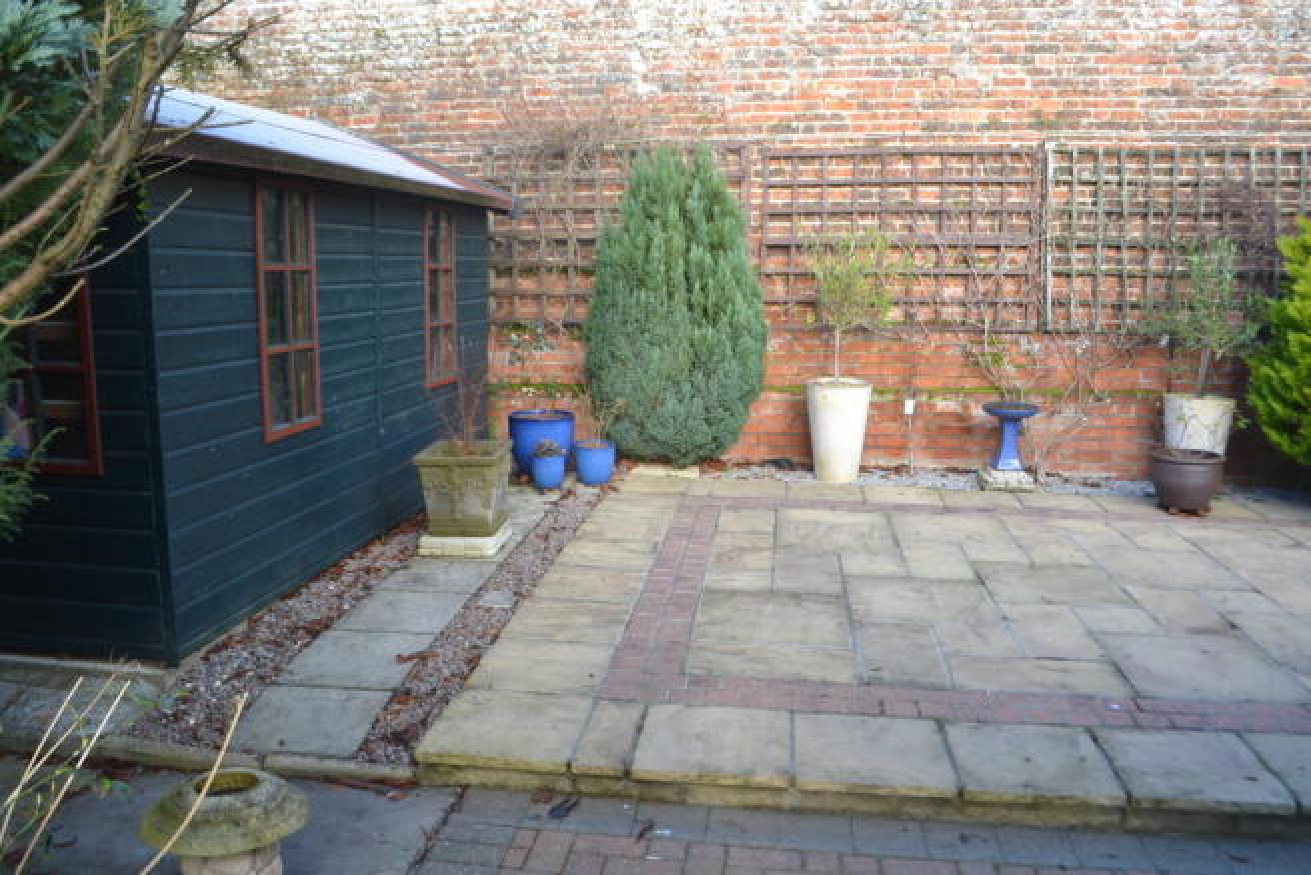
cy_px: 438
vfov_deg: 48.0
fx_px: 983
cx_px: 656
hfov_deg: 67.4
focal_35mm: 27
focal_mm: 18
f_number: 5.6
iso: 400
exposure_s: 1/125
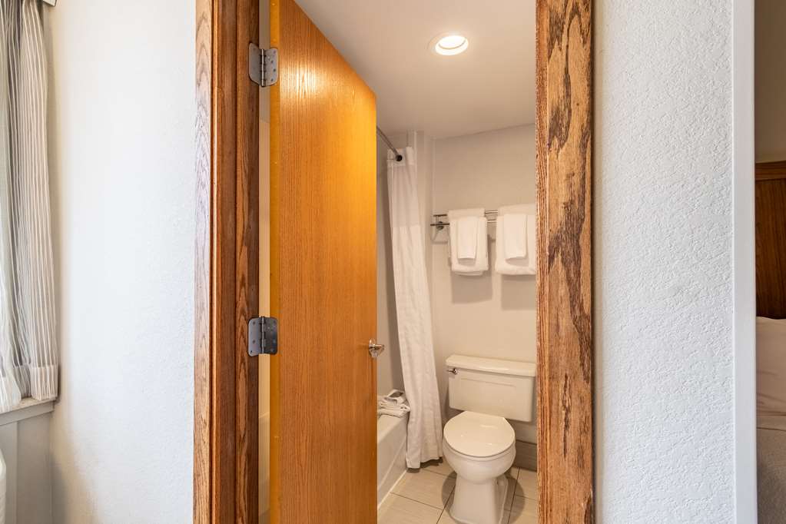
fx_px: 327
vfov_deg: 77.3
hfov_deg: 100.4
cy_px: 262
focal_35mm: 15
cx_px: 393
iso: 400
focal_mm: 10
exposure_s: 1/800
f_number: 8
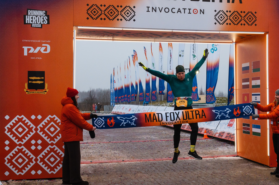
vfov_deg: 24.6
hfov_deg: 36.1
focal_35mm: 55
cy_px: 87
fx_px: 426
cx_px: 171
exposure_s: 1/800
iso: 1600
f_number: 10
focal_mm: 44
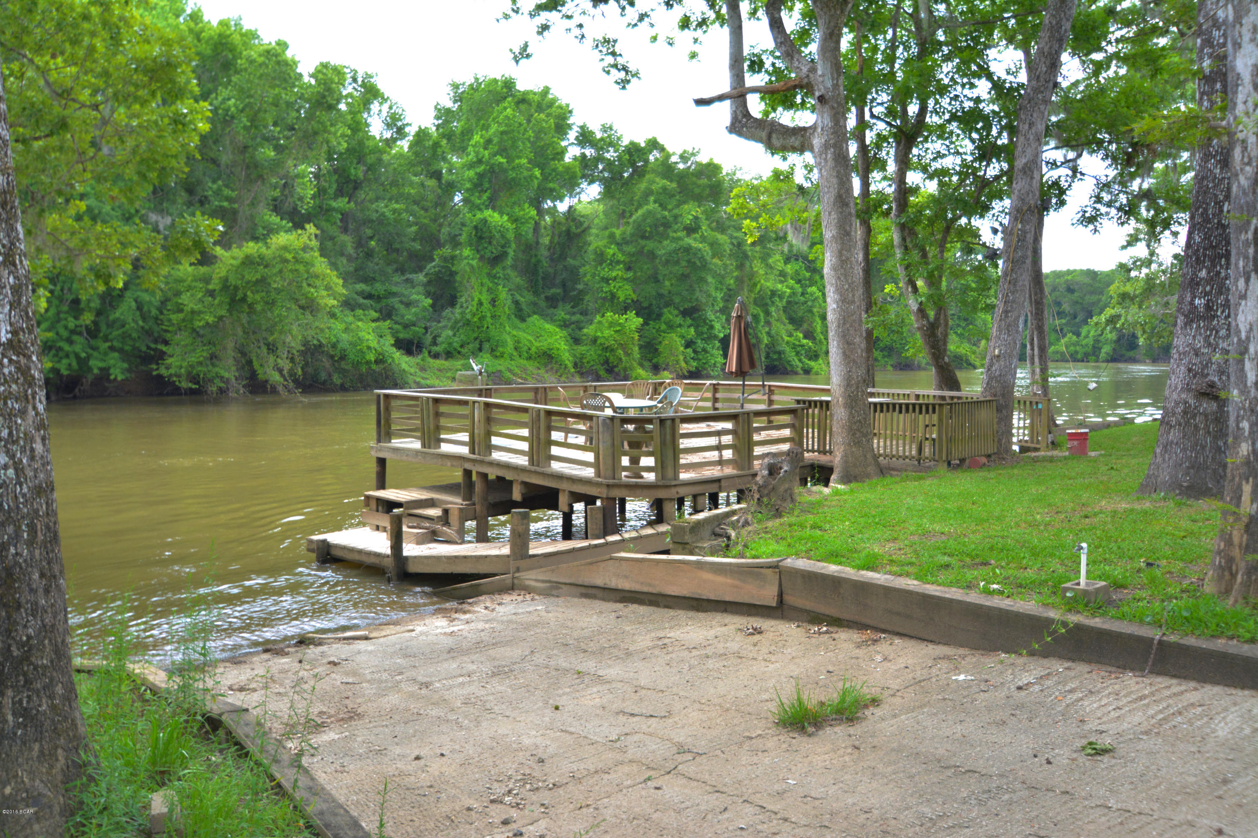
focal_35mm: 36
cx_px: 629
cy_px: 419
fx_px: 1258
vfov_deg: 36.9
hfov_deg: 53.1
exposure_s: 1/50
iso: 100
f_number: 29
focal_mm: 24
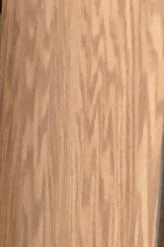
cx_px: -133
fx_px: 1244
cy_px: 541
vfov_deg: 10.2
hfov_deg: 7.3
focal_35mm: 182
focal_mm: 3
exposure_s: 1/60
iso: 125
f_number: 1.8
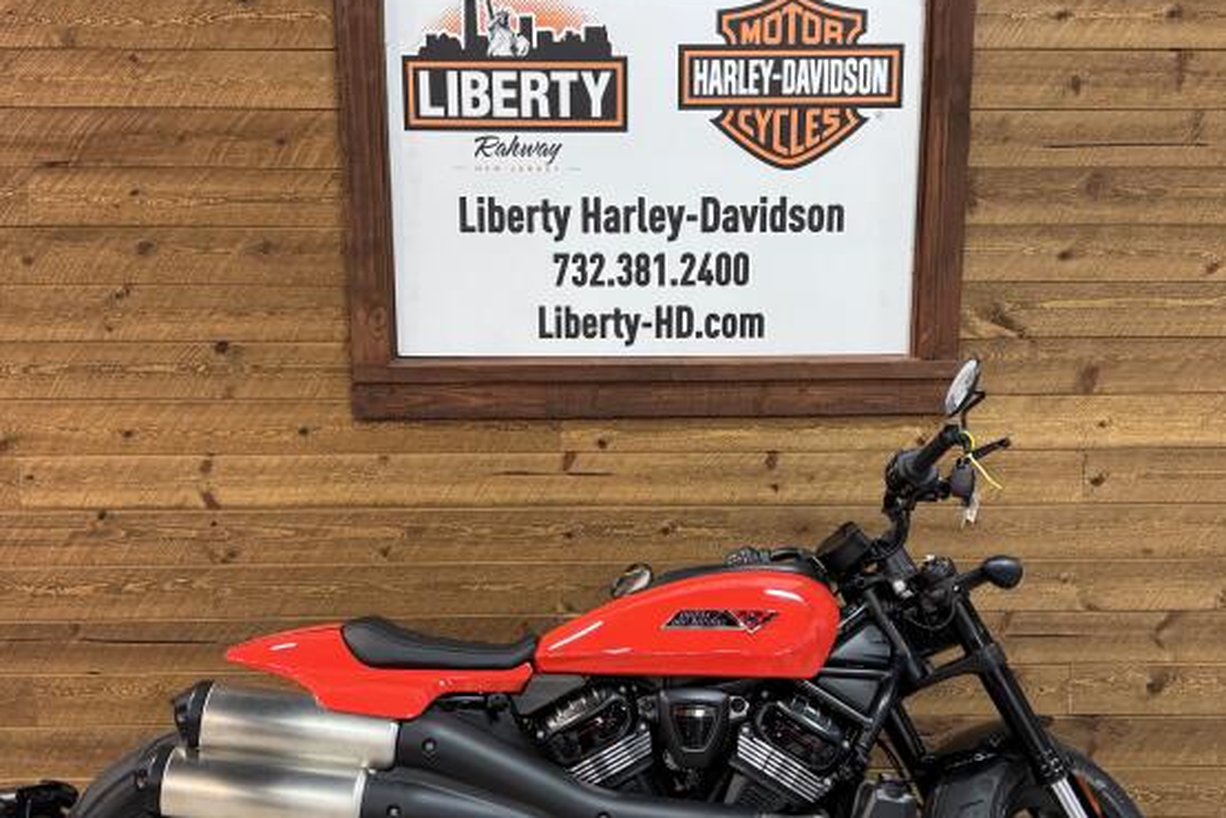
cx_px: 616
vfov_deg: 36.7
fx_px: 1226
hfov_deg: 53.1
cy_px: 493
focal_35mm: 36
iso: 320
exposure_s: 1/60
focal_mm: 6.76
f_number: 1.78
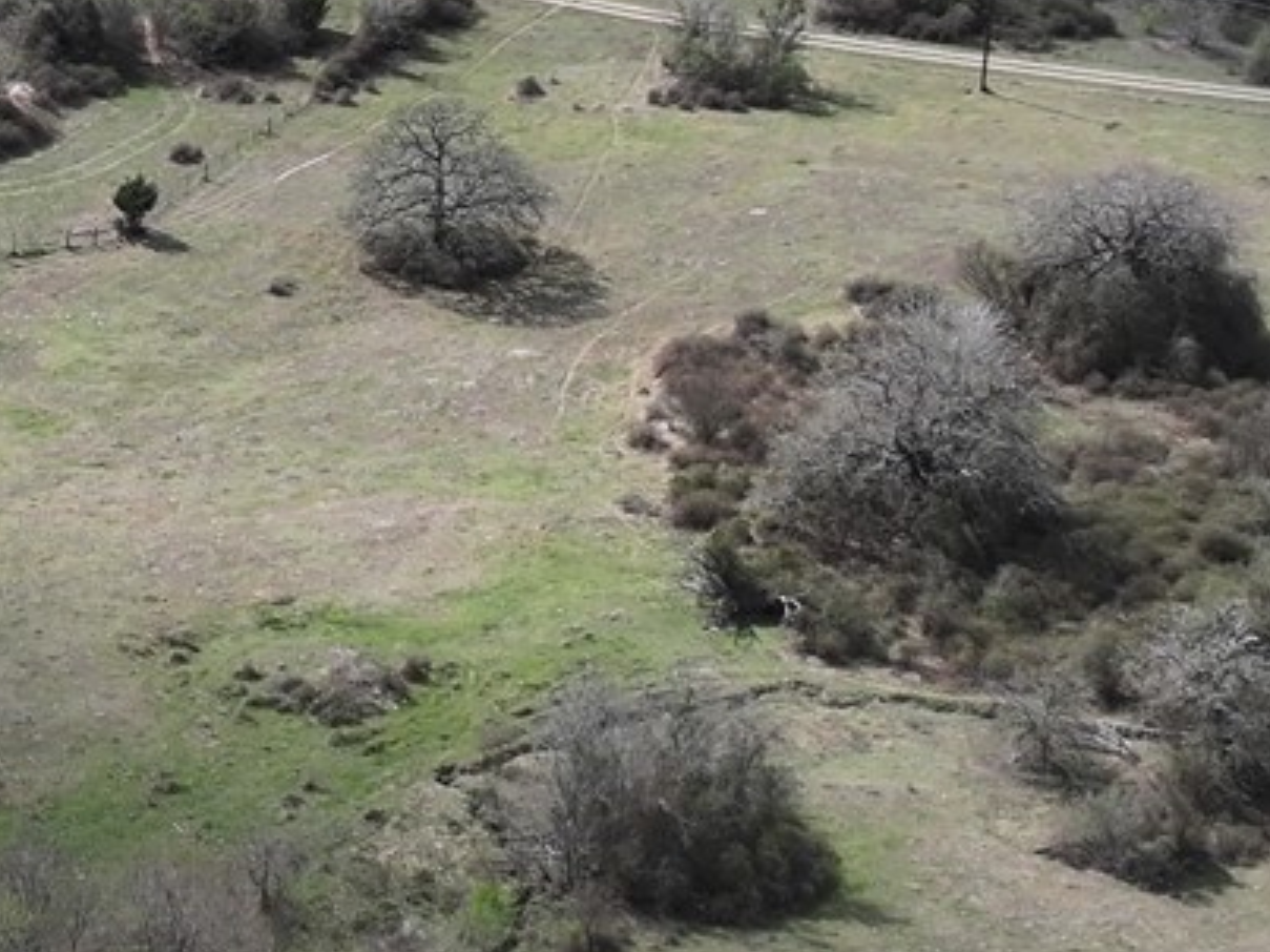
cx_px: -323
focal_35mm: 122
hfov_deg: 15.5
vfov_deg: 12.1
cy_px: 254
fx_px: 4475
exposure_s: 1/2500
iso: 140
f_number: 2.8
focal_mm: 12.29
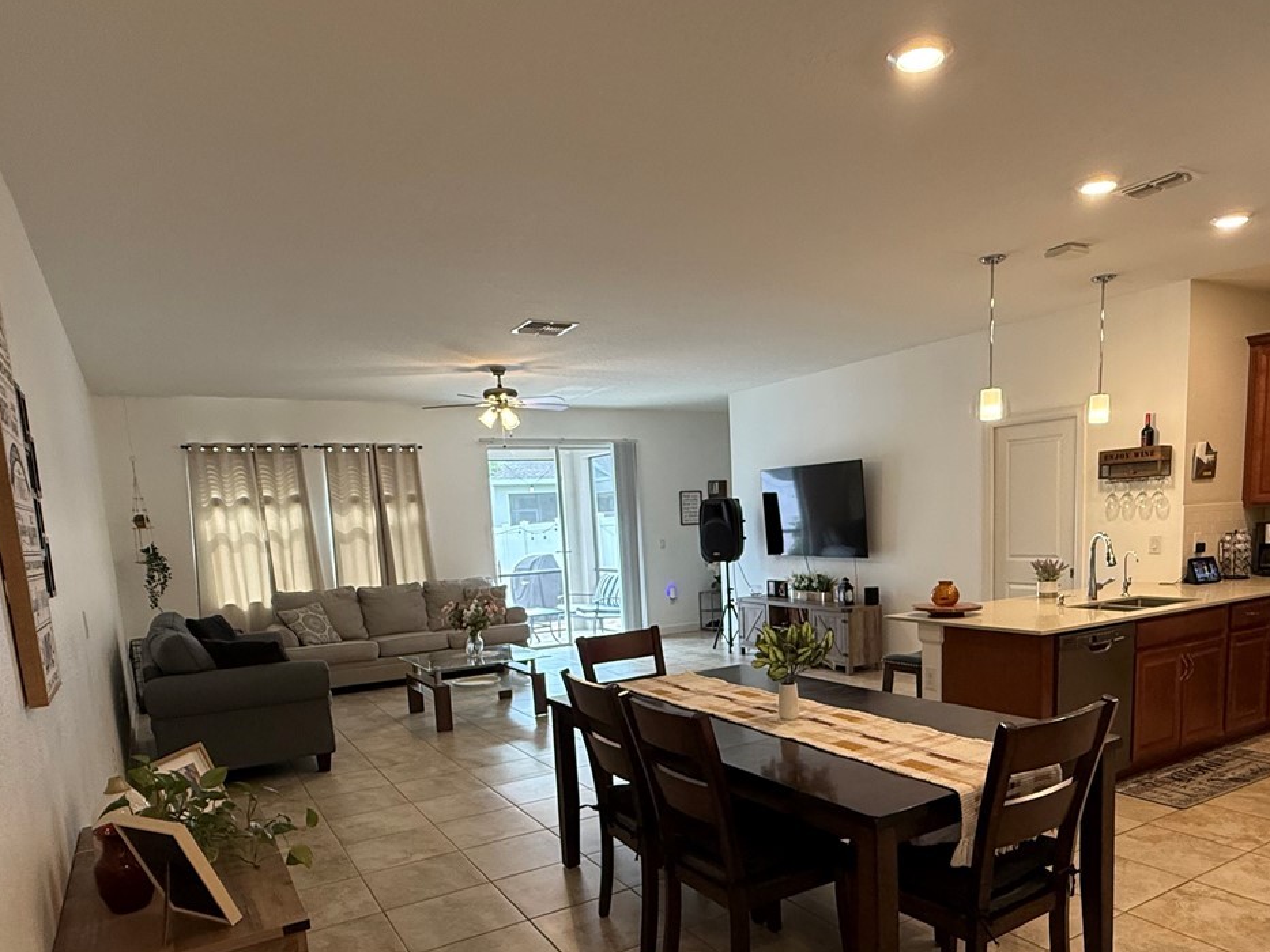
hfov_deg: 71.3
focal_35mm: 24
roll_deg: +2.2
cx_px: 708
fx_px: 881
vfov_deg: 55.4
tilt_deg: -8.0
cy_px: 650
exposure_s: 1/120
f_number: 2.2
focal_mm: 2.22
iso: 320
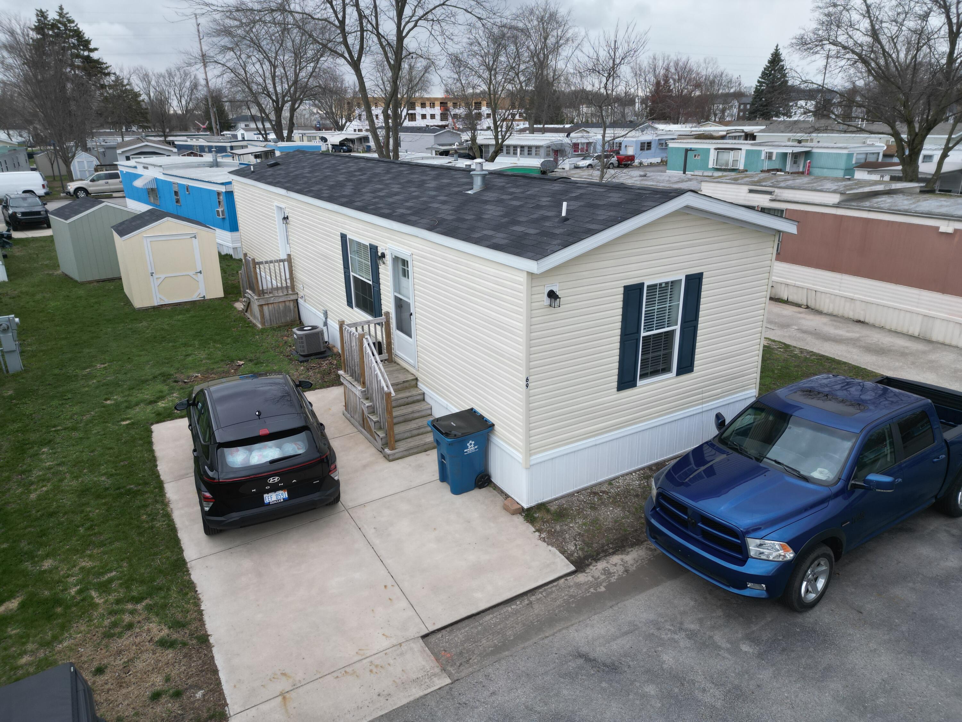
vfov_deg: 56.8
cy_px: 361
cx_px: 481
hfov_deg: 71.6
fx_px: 667
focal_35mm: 24
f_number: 1.7
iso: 120
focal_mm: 6.72
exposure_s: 1/640
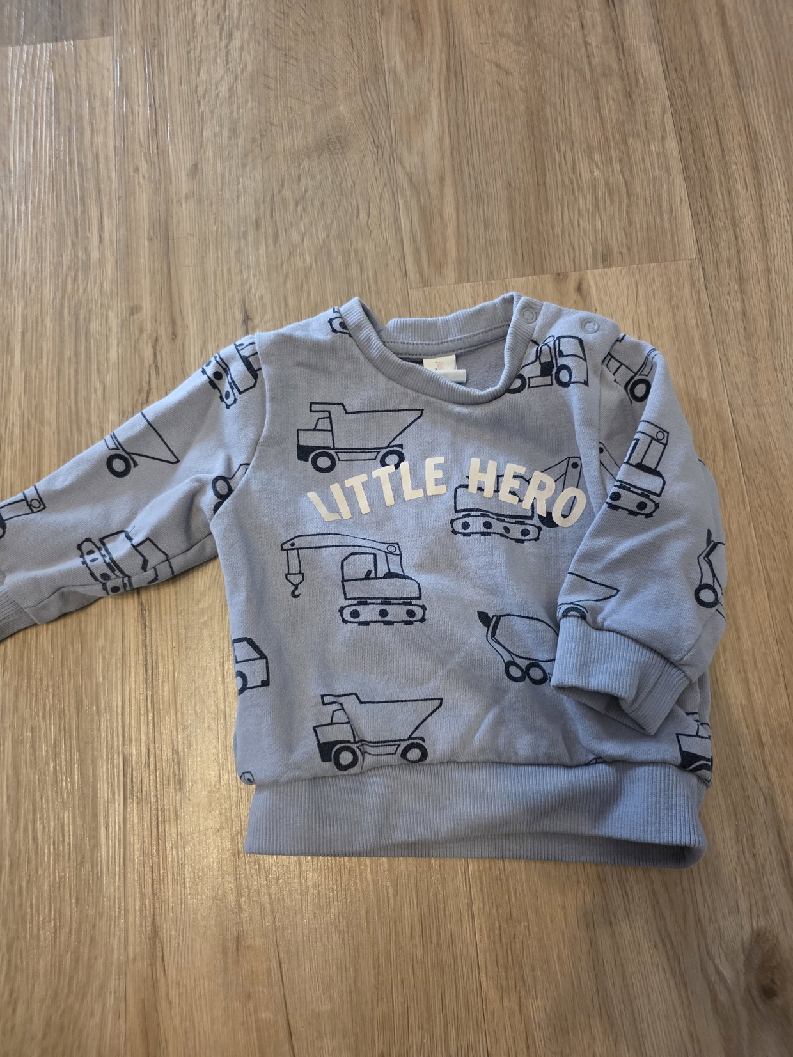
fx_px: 702
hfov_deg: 58.9
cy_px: 528
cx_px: 396
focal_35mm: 23
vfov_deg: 73.9
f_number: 1.7
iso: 1000
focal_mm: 6.3
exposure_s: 1/100
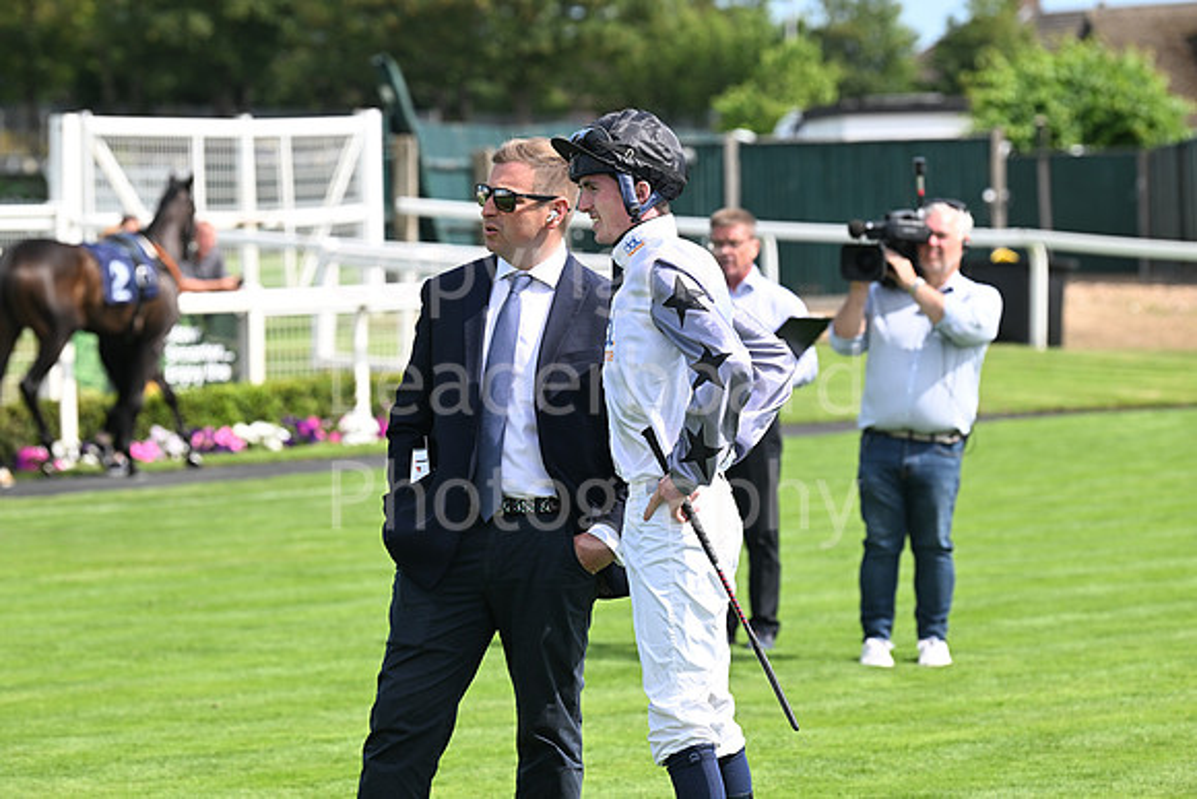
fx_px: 5654
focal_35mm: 170
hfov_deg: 12.1
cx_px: 598
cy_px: 400
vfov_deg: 8.1
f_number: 5.6
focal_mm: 170
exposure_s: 1/1250
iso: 400
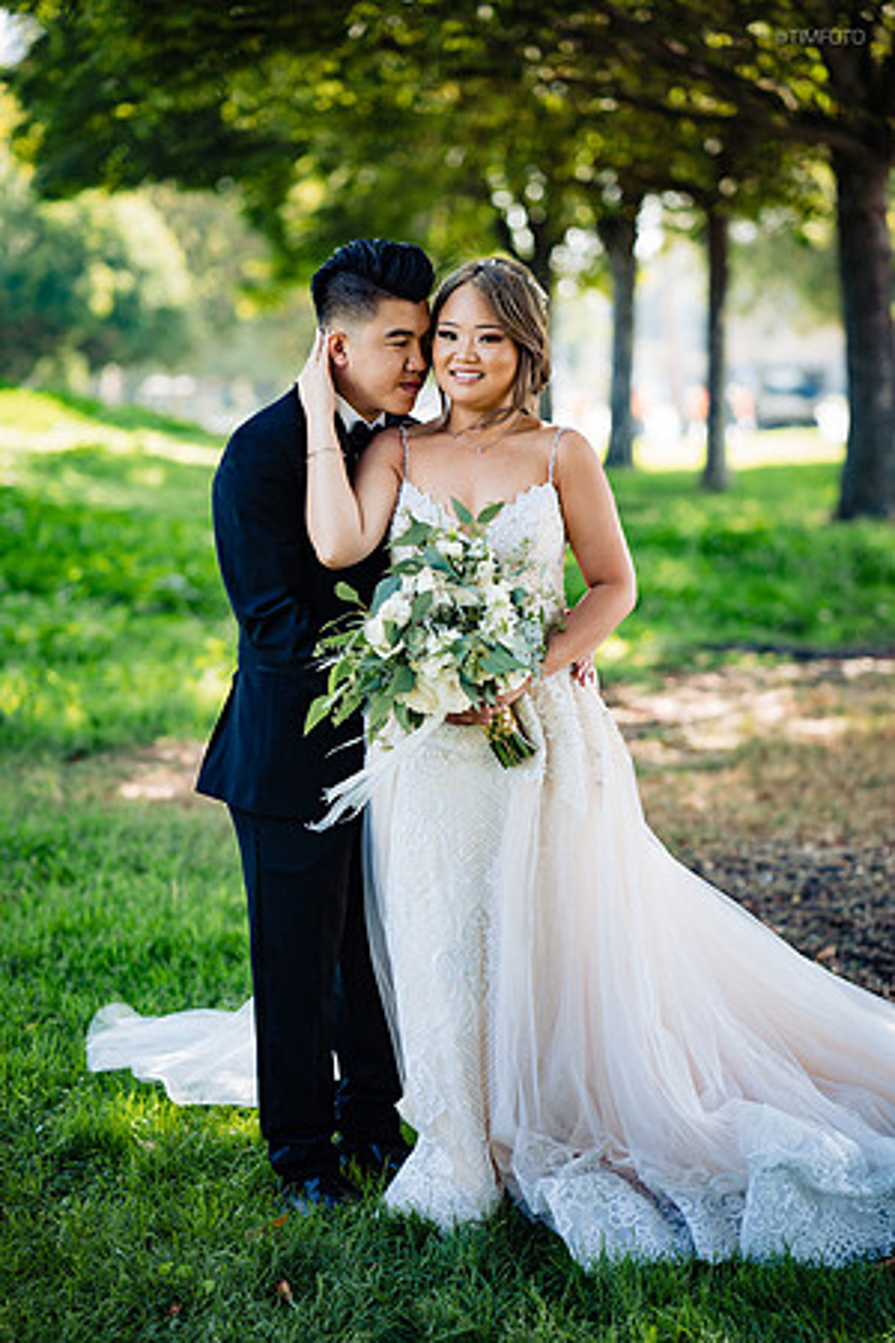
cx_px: 448
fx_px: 3170
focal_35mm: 85
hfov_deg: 16.1
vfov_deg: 23.9
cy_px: 672
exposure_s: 1/250
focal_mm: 85
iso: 160
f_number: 2.2
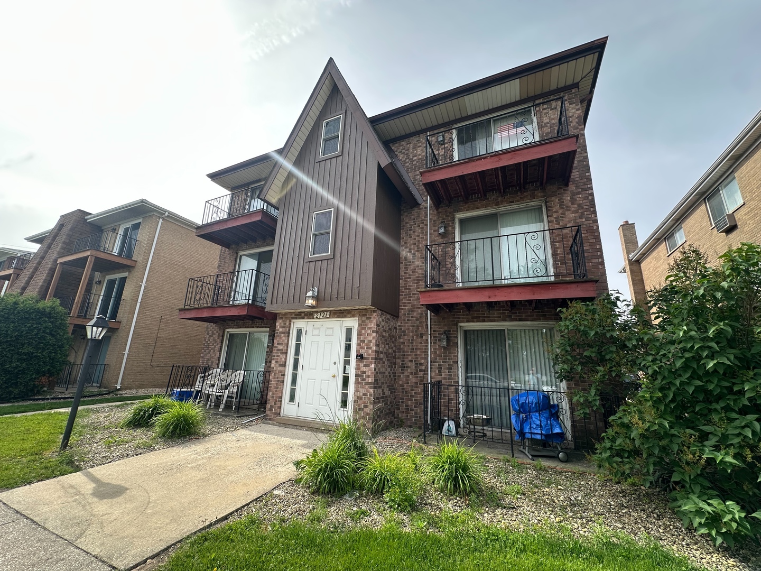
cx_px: 380
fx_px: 308
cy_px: 286
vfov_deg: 85.7
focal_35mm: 14
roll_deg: -1.6
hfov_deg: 102.1
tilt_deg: +16.0
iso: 40
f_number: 2.2
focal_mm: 2.22
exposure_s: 1/578
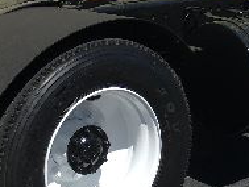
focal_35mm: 98
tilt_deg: -1.1
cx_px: 180
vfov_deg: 14.6
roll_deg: +3.7
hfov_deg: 19.9
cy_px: -38
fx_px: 705
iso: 25
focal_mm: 4.15
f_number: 2.2
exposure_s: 1/1923
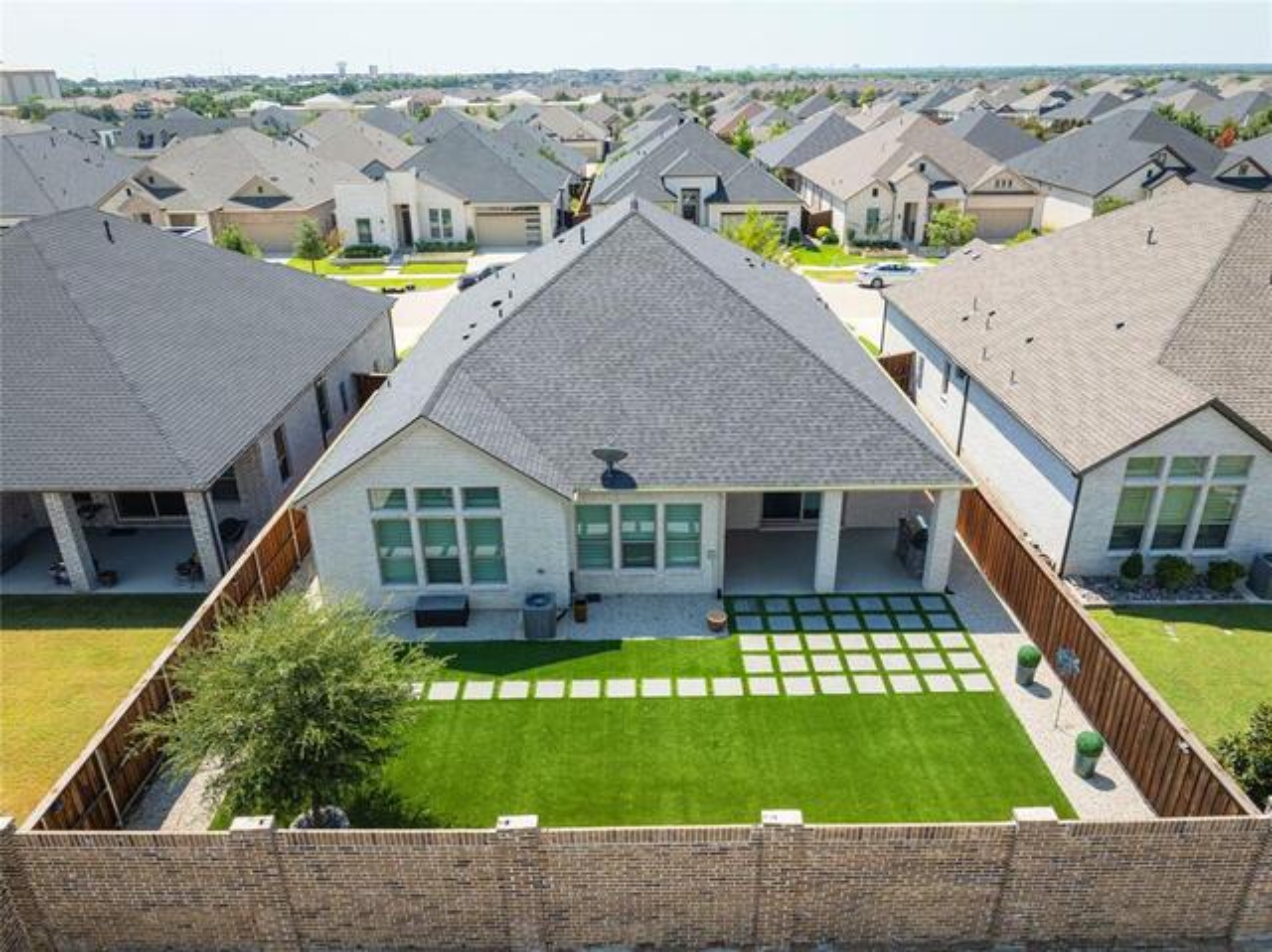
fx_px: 881
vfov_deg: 56.8
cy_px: 476
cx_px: 636
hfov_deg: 71.6
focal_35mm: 24
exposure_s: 1/240
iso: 100
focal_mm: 12.29
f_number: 7.1
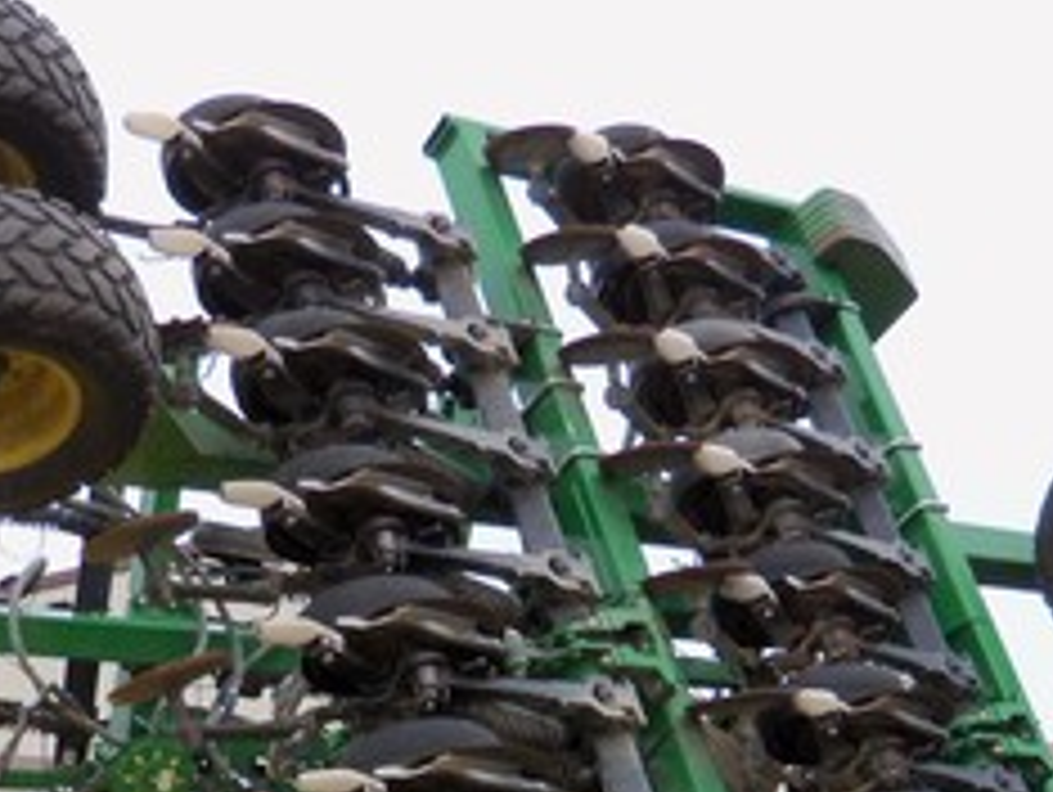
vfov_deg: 21.6
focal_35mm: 65
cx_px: 490
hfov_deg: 29.8
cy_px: 837
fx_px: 1979
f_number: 3.9
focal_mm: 5.1
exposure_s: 1/80
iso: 64
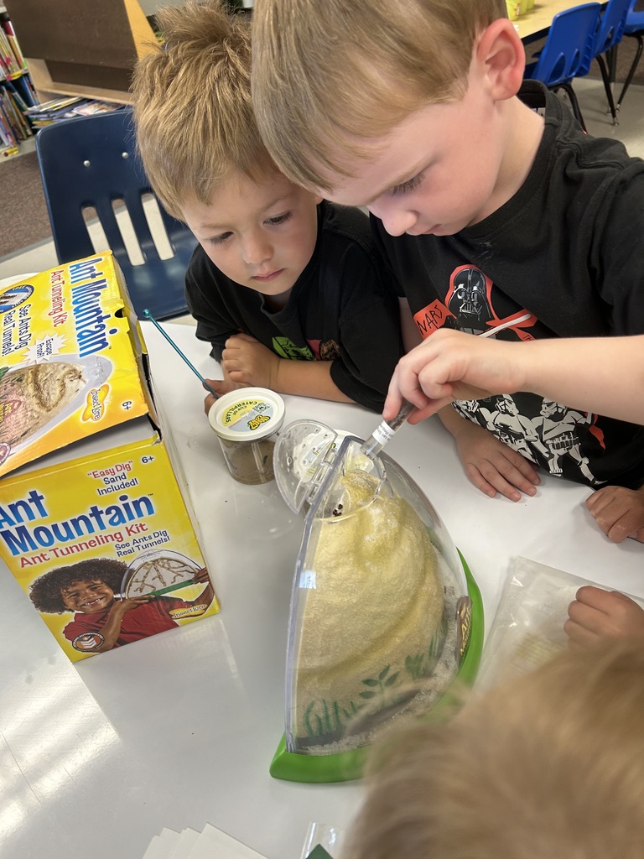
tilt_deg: -40.9
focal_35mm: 26
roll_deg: +6.3
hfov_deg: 53.1
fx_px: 645
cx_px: 322
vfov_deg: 67.3
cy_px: 430
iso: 100
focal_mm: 5.7
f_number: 1.5
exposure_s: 1/60
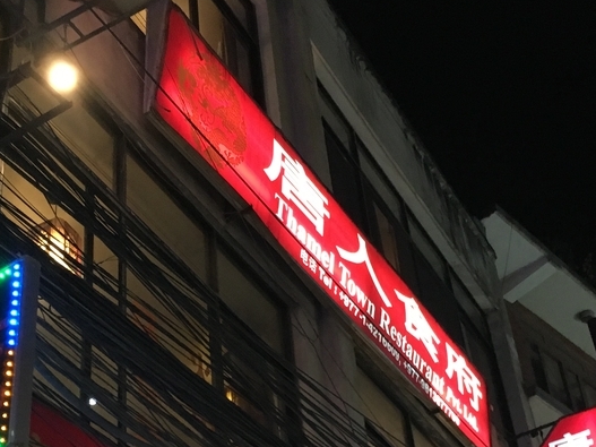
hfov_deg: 29.4
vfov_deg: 21.8
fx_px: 1136
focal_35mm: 66
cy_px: 381
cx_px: 290
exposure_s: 1/20
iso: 200
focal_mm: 4.15
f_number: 2.2
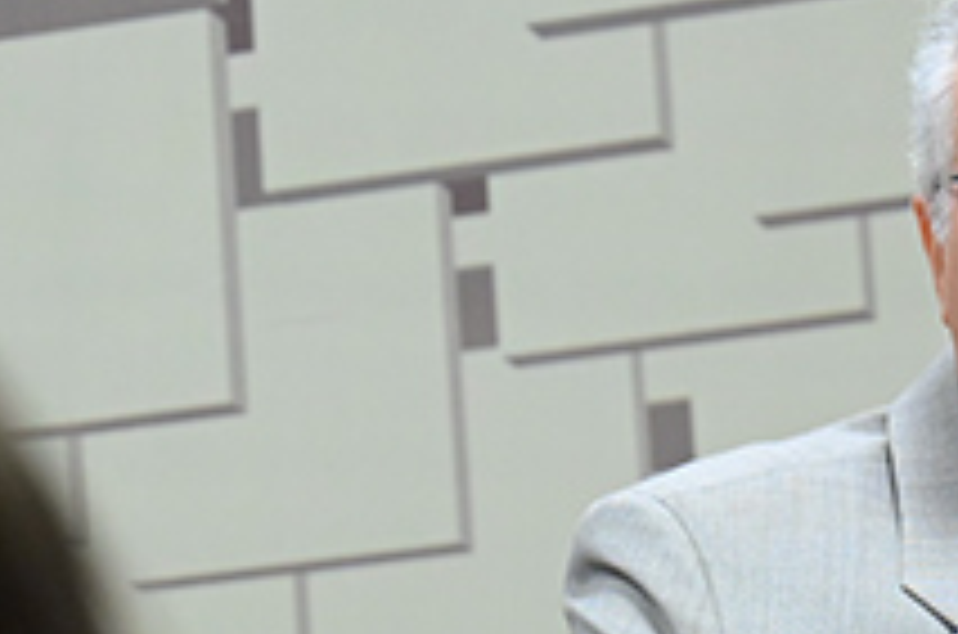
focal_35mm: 694
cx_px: 621
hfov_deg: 3.0
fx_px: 18427
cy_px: 931
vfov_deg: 2.0
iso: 1600
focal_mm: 115
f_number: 2.8
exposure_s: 1/160
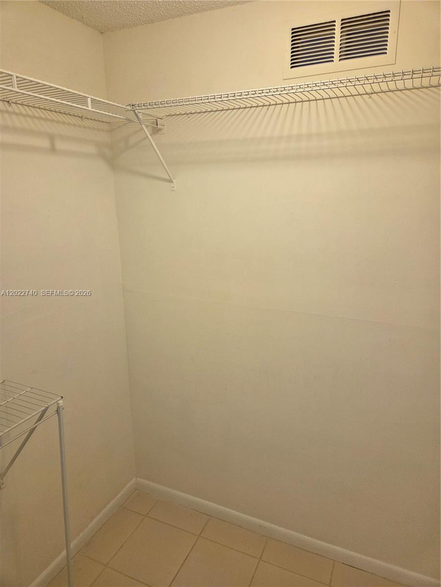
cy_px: 294
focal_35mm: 23
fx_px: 391
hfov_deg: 58.9
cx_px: 220
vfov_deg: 73.9
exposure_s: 1/120
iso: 200
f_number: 1.8
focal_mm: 5.4
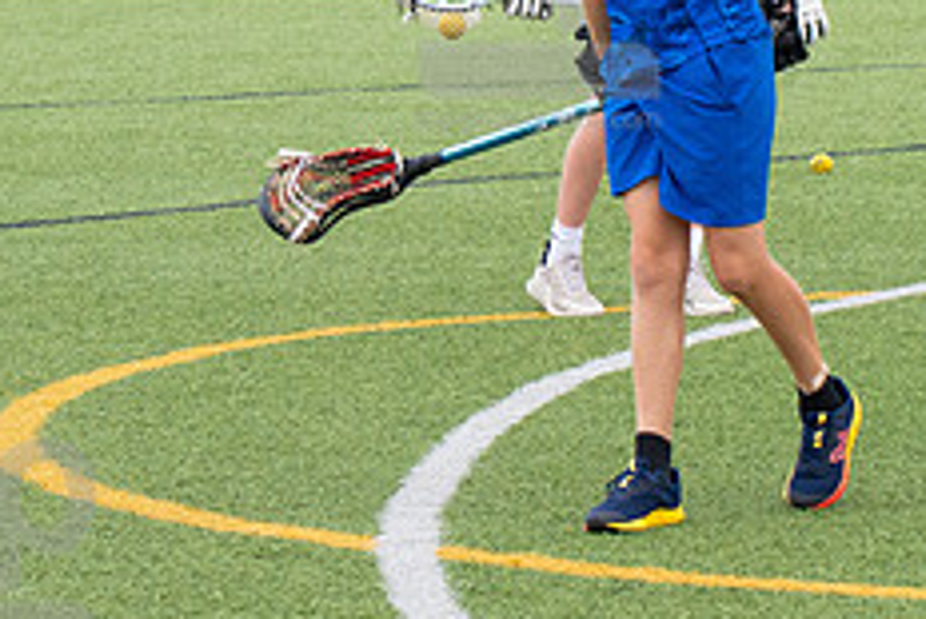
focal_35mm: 262
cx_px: 539
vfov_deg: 5.2
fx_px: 6743
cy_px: -8
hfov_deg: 7.9
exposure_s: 1/1250
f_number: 5.6
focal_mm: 70
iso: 500
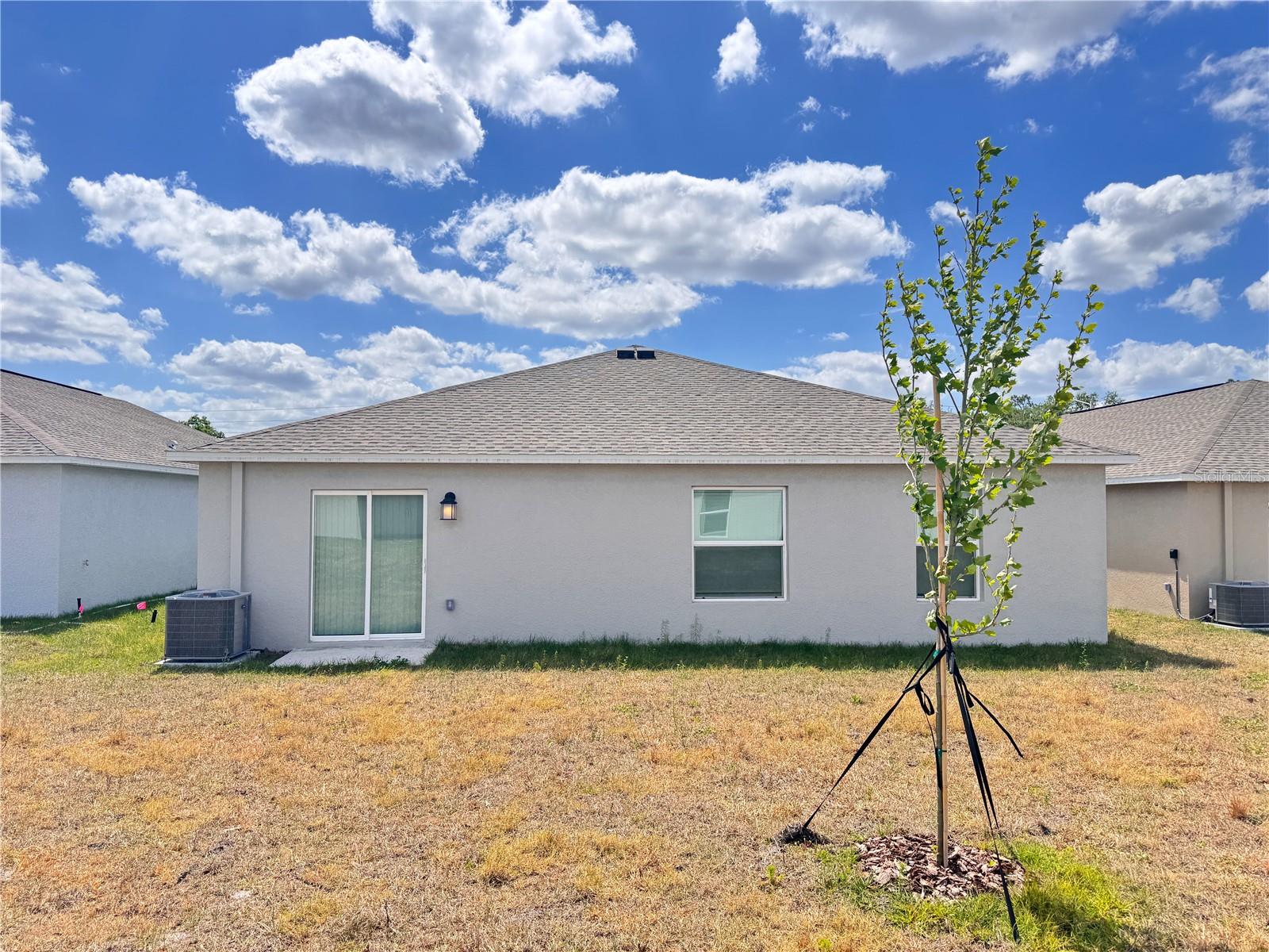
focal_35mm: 24
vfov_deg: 56.8
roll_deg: -0.8
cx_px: 634
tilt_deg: +1.6
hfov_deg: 71.6
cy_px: 476
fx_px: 880
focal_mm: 6.76
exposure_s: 1/1980
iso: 80
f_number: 1.78
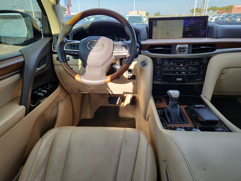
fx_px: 160
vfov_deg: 58.9
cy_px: 90
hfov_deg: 73.9
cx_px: 120
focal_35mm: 23
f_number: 1.8
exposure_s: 1/217
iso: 50
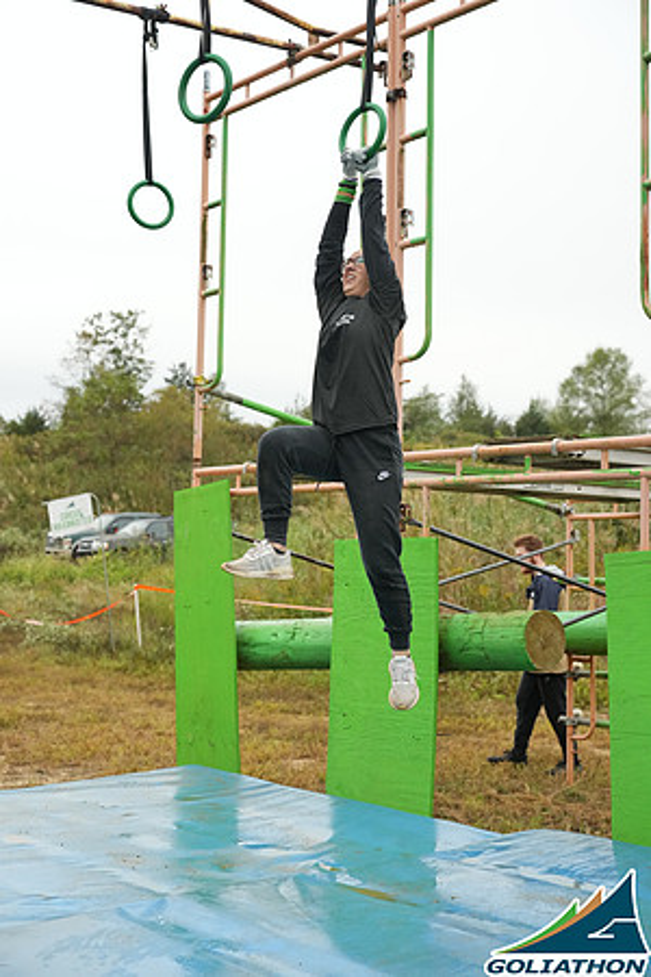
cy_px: 488
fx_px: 1275
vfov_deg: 41.9
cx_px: 326
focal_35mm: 47
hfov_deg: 28.6
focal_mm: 47
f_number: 4
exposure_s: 1/2000
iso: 2500
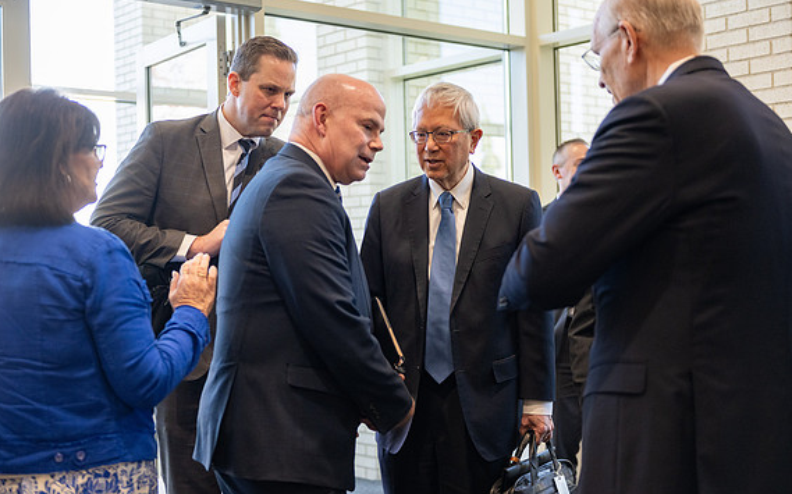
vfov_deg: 24.8
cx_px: 395
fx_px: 1122
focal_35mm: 52
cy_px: 243
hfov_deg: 38.9
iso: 1250
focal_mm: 50
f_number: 2.8
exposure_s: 1/320
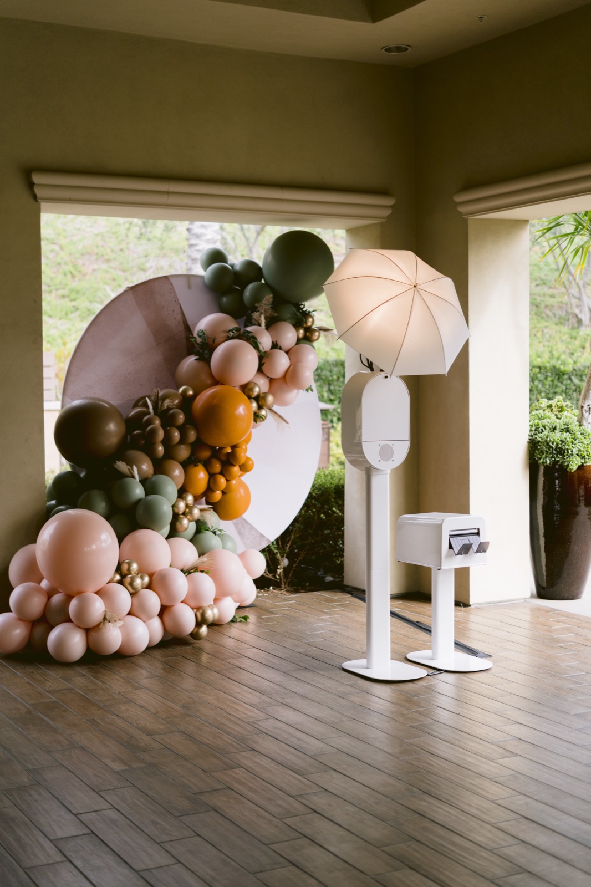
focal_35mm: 50
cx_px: 296
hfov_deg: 27.0
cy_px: 444
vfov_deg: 39.6
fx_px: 1232
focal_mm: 50
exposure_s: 1/1600
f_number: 1.8
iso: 200
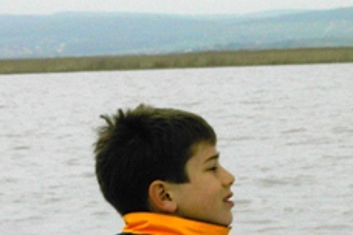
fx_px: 2775
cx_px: 220
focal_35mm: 283
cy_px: 232
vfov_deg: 4.8
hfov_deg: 7.3
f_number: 9.5
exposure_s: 1/250
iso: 100
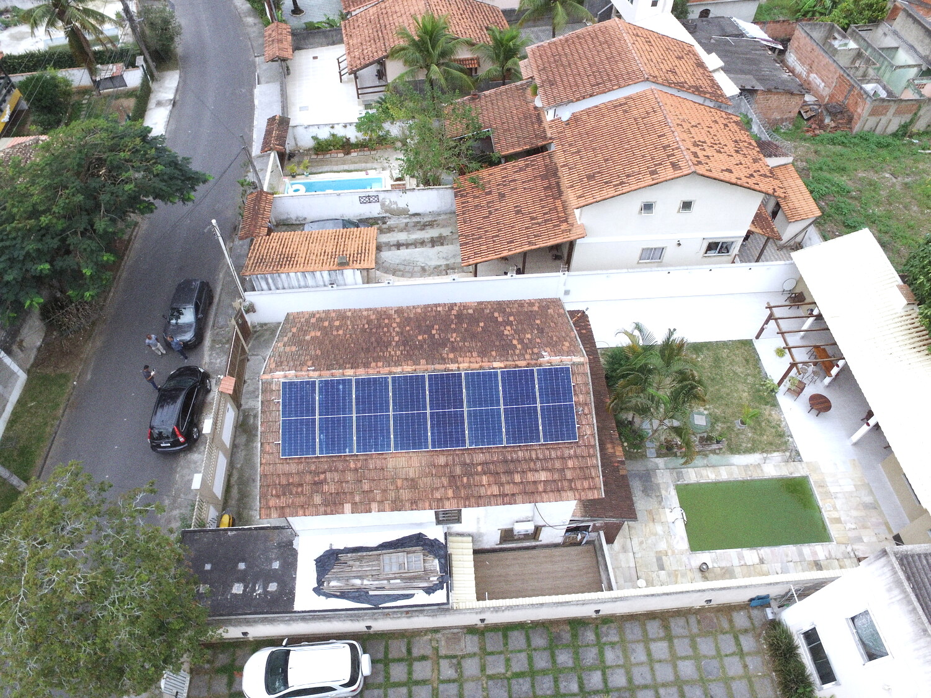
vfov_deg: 66.0
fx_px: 538
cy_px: 349
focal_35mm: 20
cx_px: 466
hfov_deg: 81.7
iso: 100
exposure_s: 1/206
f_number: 2.8
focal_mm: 3.61
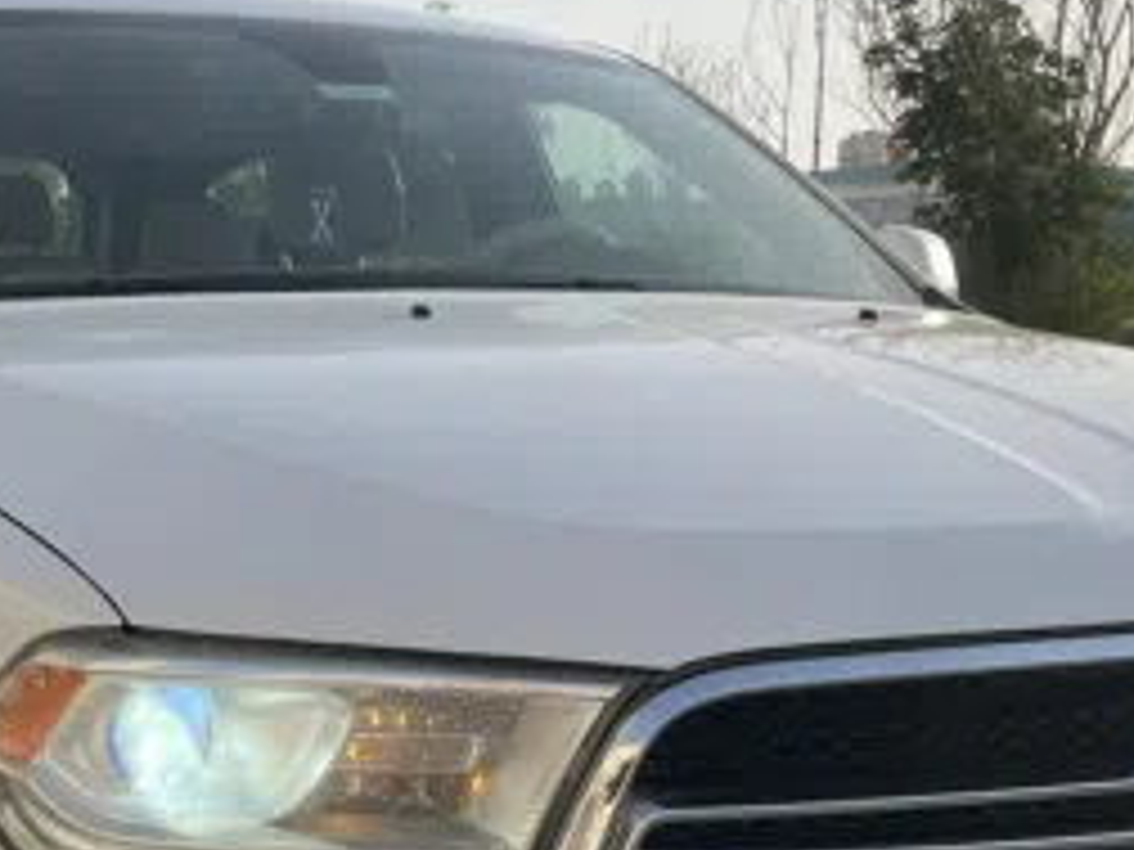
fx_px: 2162
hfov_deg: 29.3
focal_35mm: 66
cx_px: 454
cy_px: 832
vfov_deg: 21.5
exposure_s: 1/2681
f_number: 1.6
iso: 32
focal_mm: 4.2
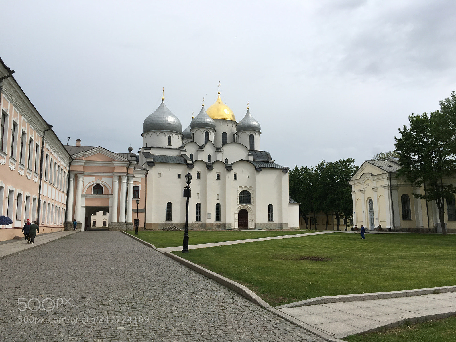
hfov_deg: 61.7
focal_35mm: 29
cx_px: 228
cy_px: 171
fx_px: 382
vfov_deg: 48.2
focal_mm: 4.15
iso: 25
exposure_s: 1/2849
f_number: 2.2
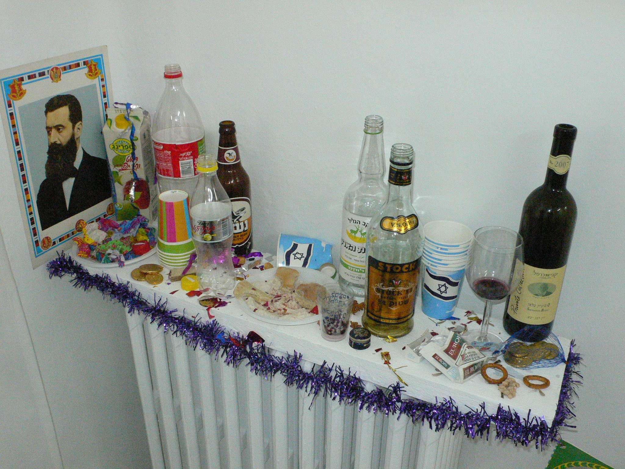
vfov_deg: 41.8
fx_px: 614
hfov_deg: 54.0
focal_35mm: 34
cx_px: 312
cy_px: 234
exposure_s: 1/25
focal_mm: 6.3
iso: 400
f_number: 4
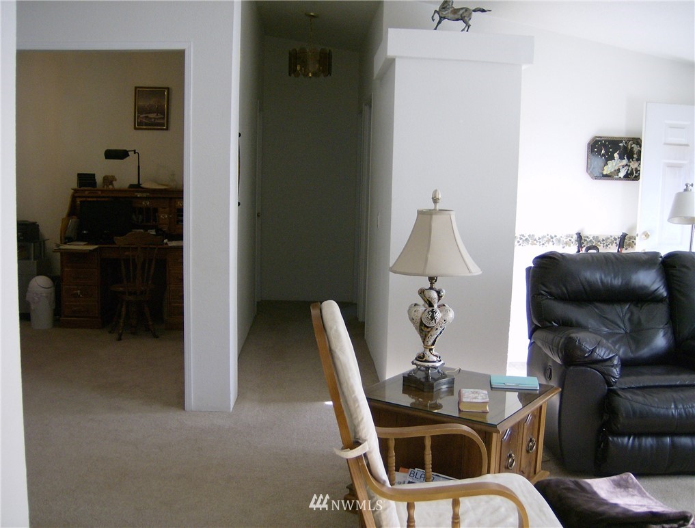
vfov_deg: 39.9
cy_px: 264
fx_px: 726
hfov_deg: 51.2
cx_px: 348
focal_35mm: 36
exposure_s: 1/64
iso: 162
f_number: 2.8
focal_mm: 6
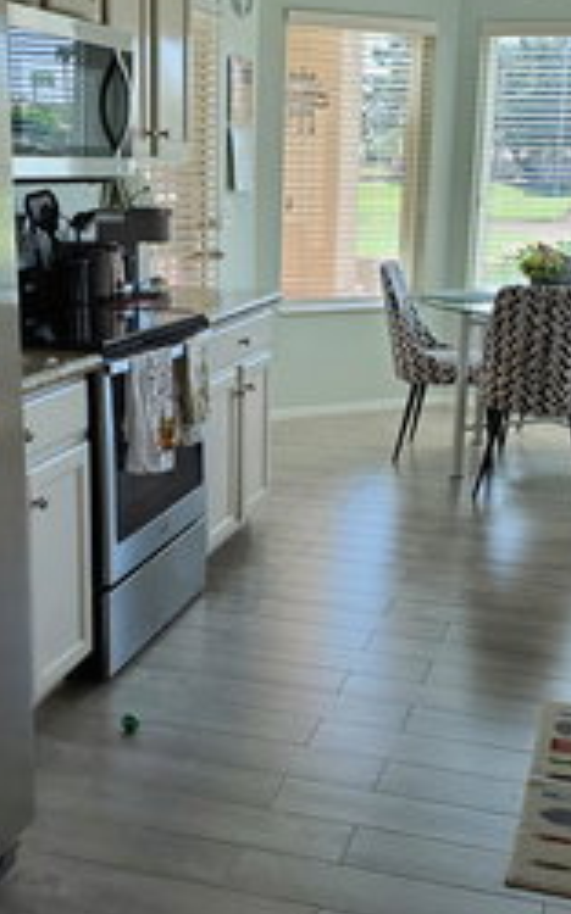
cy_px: 475
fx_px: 1172
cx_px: 251
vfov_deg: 42.7
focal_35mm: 47
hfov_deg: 27.4
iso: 64
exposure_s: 1/112
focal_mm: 4.3
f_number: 2.4
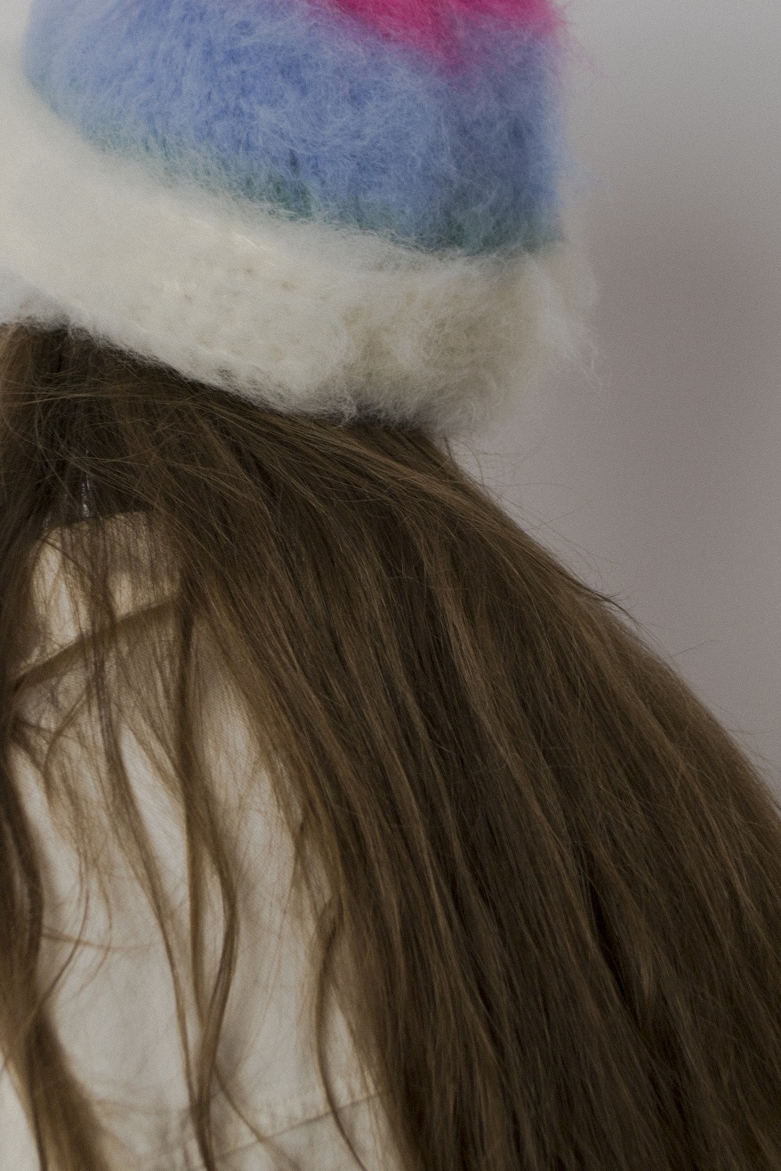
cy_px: 375
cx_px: 285
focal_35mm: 84
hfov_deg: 16.2
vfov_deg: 24.1
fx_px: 2733
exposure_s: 1/40
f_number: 4.8
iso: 140
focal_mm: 32
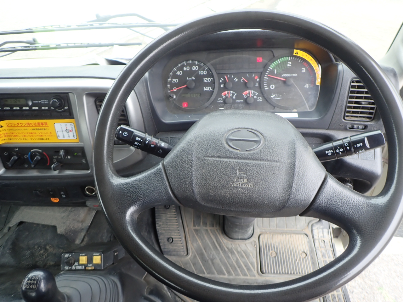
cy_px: 151
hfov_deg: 69.4
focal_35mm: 25
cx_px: 202
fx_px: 291
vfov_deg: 54.9
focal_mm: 4.5
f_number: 2.8
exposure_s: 1/60
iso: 100
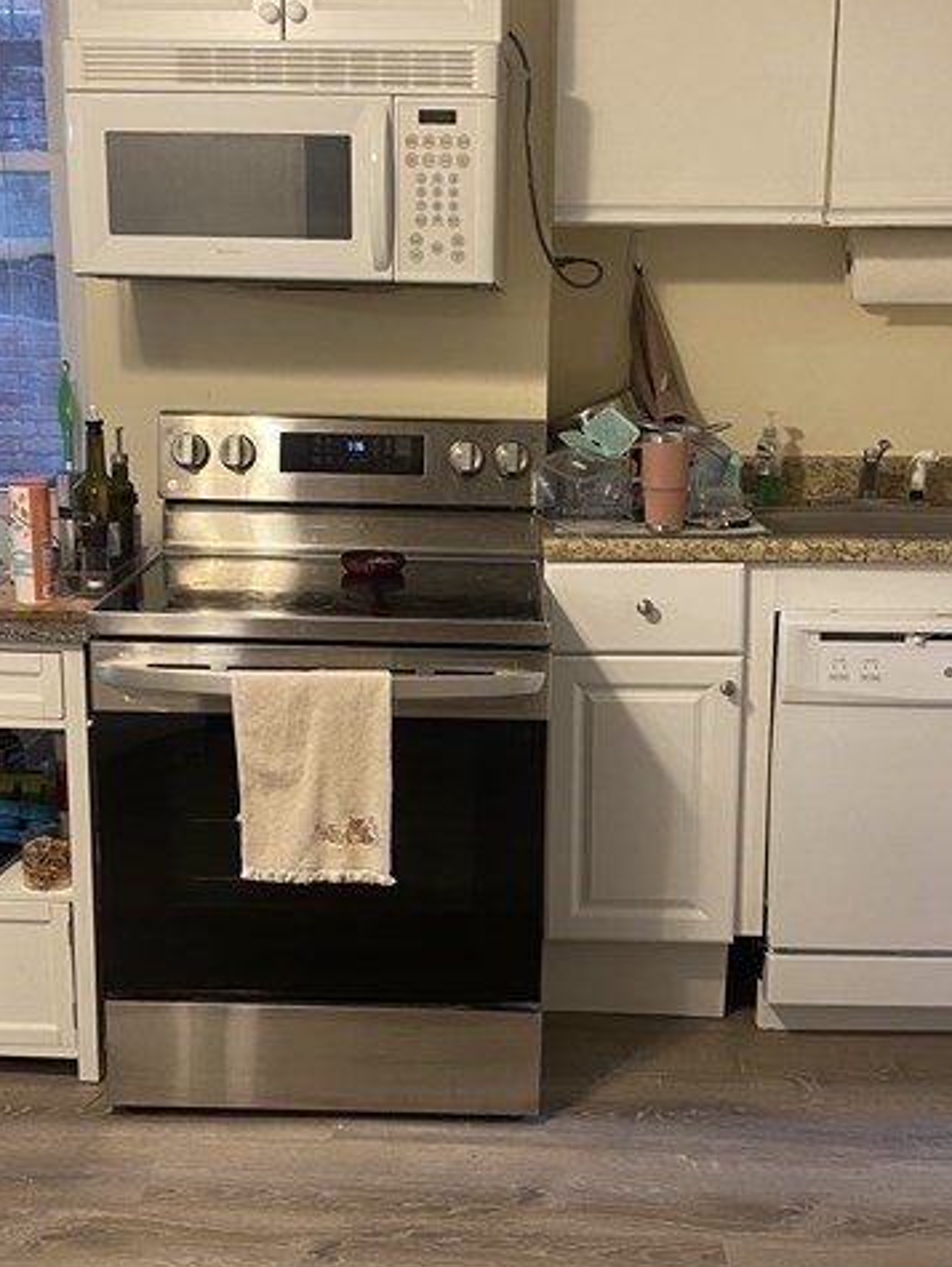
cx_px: 464
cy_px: 662
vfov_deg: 44.8
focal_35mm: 42
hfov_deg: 34.4
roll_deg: +0.4
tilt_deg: -13.4
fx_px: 1538
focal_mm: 4.25
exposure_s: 1/60
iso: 200
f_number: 1.8
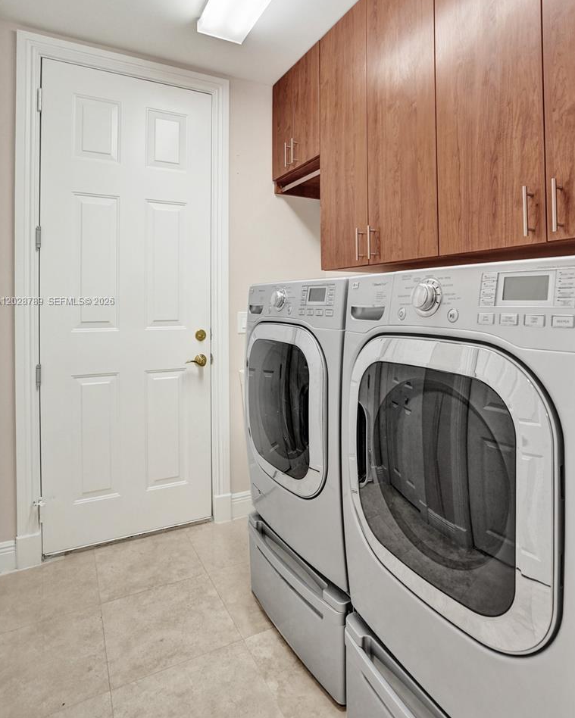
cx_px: 295
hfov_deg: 70.9
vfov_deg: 82.6
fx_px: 404
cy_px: 301
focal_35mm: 19
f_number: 5
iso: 1600
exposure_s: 1/200
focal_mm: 16
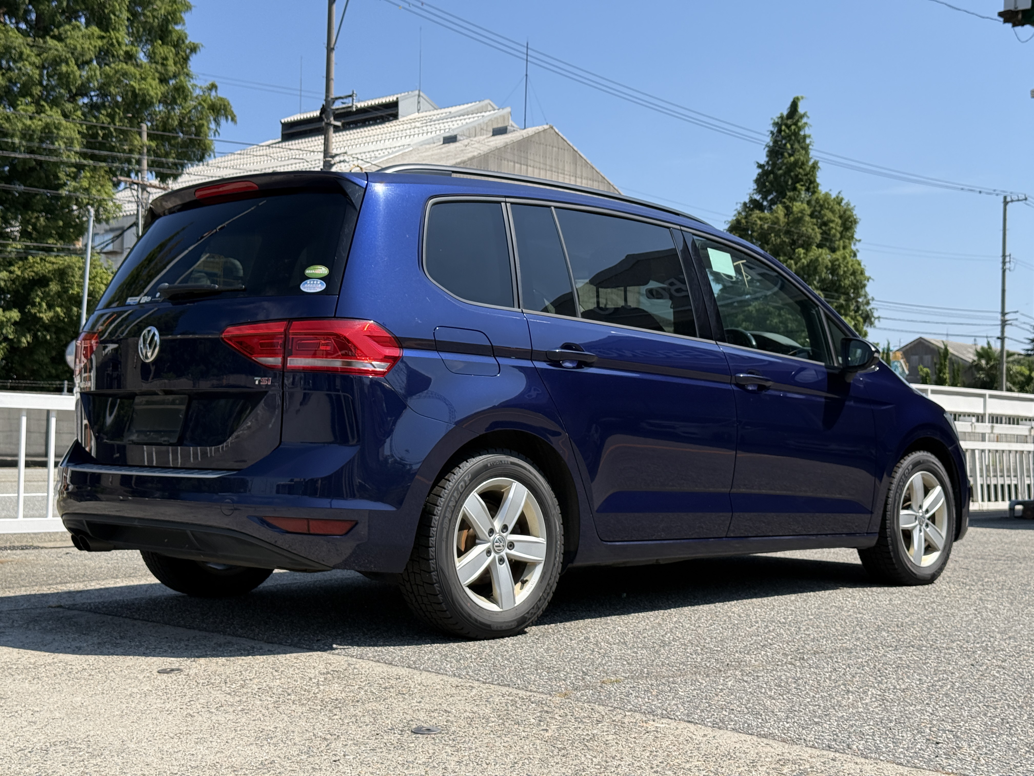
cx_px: 517
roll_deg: -1.5
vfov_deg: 30.3
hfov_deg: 39.7
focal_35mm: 48
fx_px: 1434
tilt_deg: +2.0
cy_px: 388
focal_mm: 6.76
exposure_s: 1/4098
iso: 100
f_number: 1.78
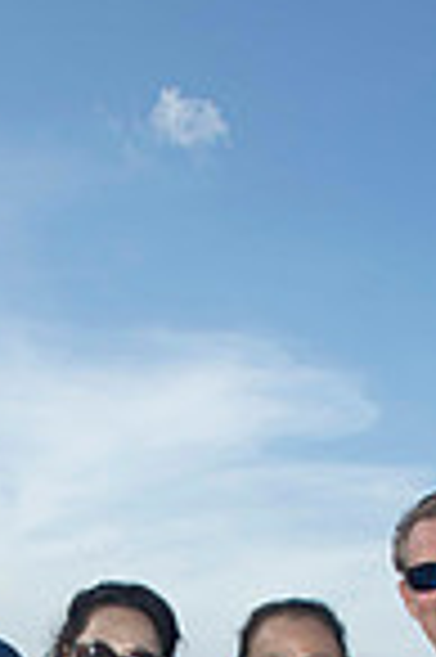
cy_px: 981
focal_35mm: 83
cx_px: 97
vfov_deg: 20.9
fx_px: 1511
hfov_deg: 16.3
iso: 100
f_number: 9
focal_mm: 18
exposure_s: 1/200
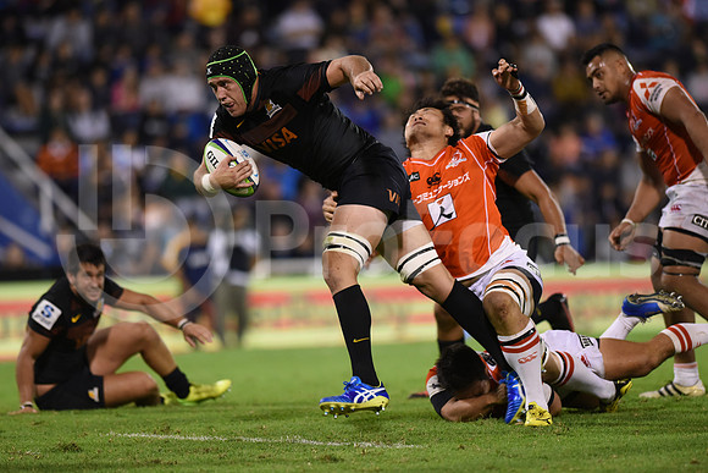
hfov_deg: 6.9
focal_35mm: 300
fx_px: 5901
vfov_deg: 4.6
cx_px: 354
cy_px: 236
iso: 2000
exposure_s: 1/800
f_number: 2.8
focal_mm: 300
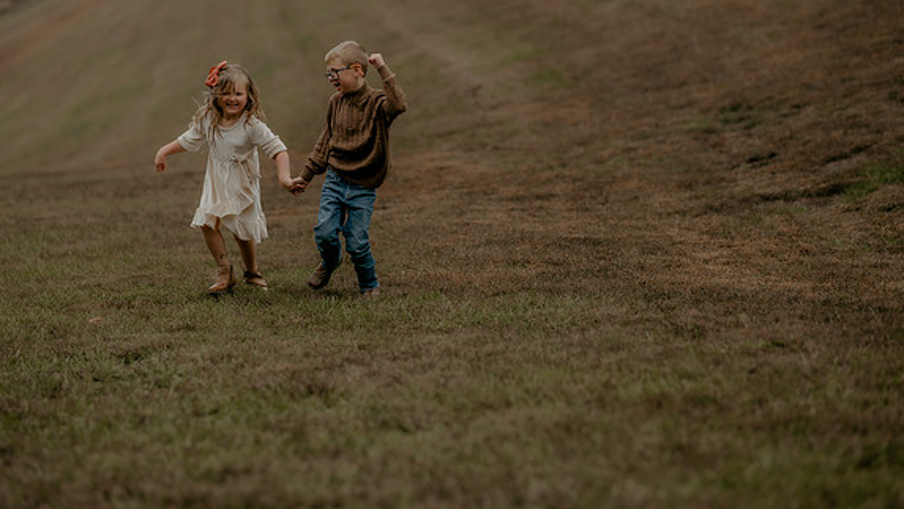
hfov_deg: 23.7
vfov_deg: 13.5
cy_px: 206
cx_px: 450
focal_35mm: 90
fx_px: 2158
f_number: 1.8
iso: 400
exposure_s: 1/250
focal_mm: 85
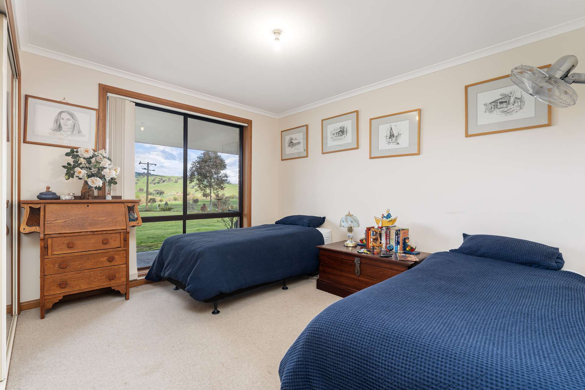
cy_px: 195
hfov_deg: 96.7
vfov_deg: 73.7
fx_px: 260
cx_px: 292
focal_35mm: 16
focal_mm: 16
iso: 320
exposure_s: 1/10
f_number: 5.6
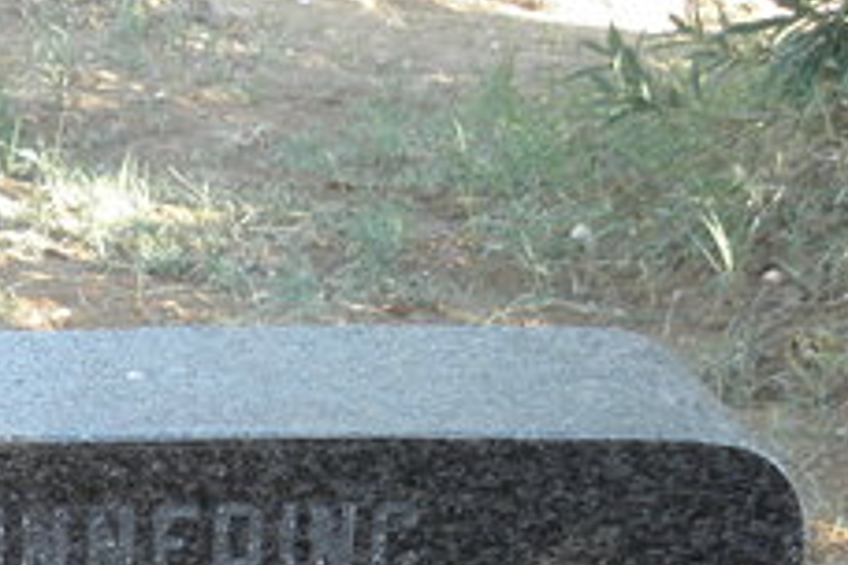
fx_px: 2238
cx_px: -283
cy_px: 851
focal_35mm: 95
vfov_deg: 13.5
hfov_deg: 19.6
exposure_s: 1/40
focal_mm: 4.6
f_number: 2.8
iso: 64
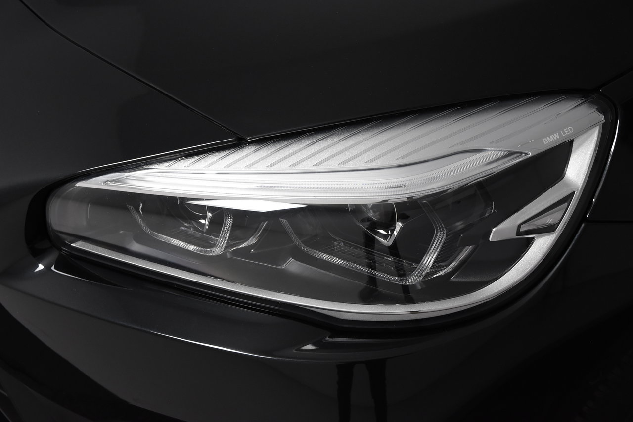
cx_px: 316
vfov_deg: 26.5
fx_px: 897
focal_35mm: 51
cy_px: 211
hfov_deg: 38.9
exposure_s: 1/125
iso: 1600
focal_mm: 34
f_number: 5.6
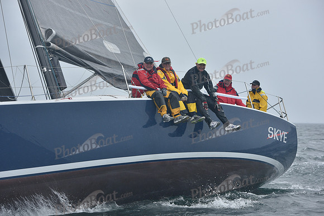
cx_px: 162
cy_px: 108
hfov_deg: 17.6
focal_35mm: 116
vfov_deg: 11.8
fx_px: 1044
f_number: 6.3
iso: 320
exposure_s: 1/1000
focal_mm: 116
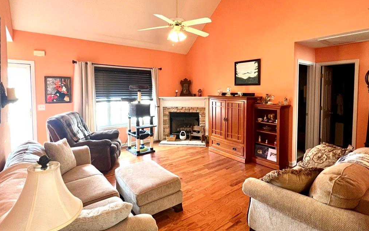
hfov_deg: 105.3
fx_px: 141
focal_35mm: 14
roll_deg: +0.2
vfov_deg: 78.0
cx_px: 186
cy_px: 96
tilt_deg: -2.8
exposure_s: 1/60
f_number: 1.8
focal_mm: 1.57
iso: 320
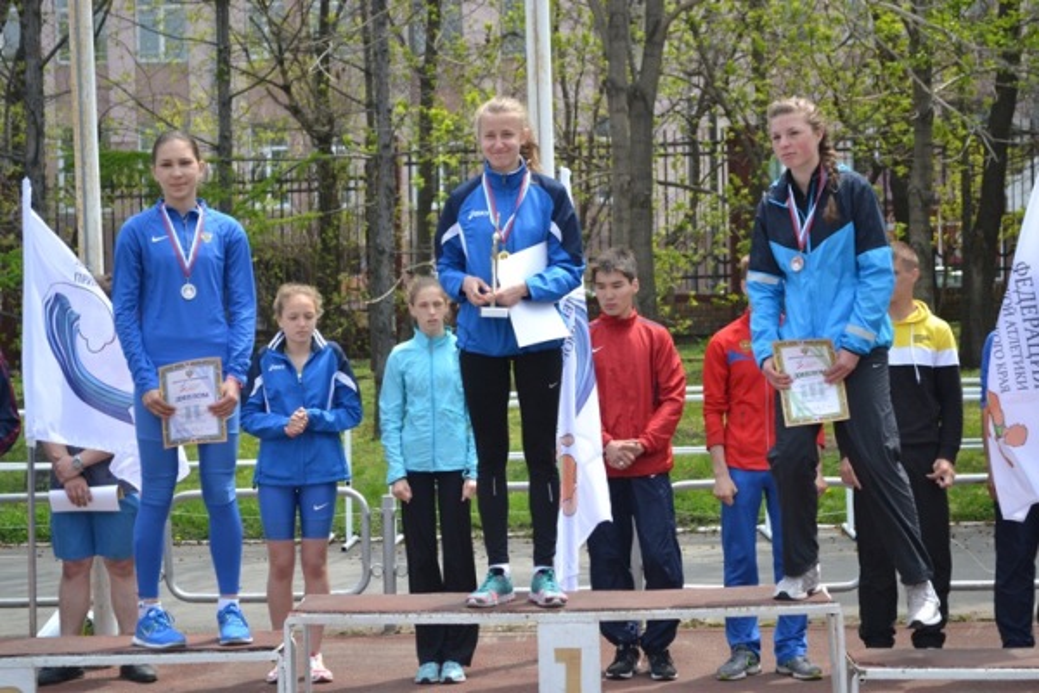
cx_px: 520
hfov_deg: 28.1
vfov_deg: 18.9
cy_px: 346
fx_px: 2078
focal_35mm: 72
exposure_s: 1/800
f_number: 5.3
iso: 400
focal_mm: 48
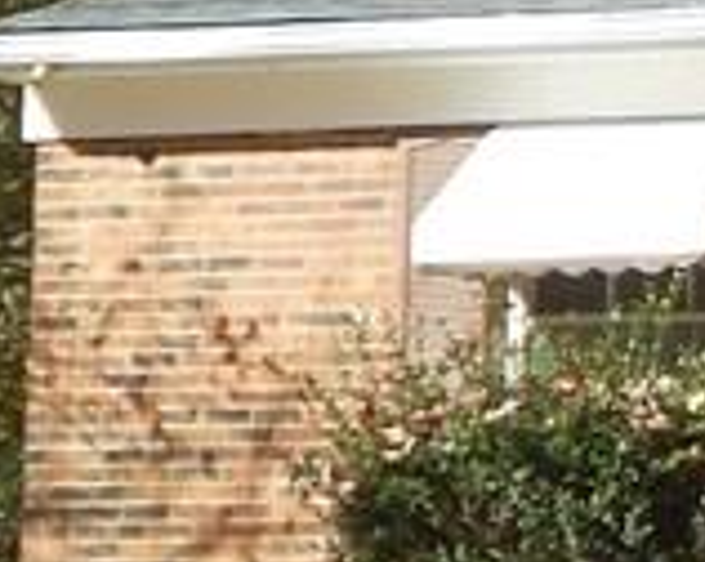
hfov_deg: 7.5
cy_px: 196
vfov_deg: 6.6
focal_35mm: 234
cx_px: 1874
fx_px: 4876
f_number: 3.9
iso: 80
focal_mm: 6.7
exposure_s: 1/400
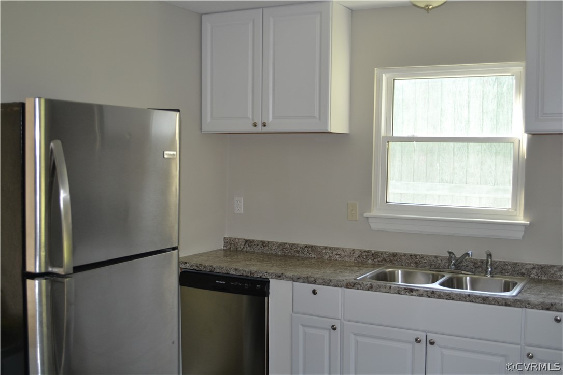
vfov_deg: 34.2
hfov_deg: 49.6
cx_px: 282
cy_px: 188
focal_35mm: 39
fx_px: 610
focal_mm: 26
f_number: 4.2
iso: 400
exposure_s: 1/80
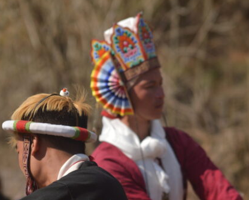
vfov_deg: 3.8
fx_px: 2993
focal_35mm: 406
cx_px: 105
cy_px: 116
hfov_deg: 4.8
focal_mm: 200
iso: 100
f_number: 7.1
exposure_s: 1/400
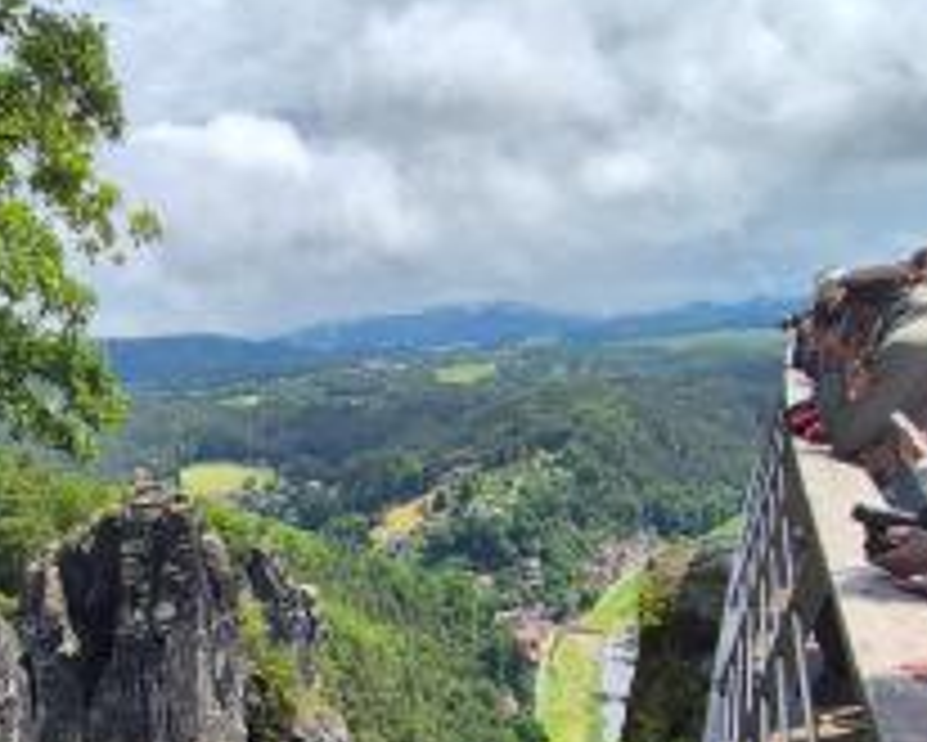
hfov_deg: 45.6
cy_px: 787
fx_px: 1016
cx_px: 140
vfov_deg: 35.3
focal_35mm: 37
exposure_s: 1/2080
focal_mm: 2.2
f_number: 2.2
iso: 50
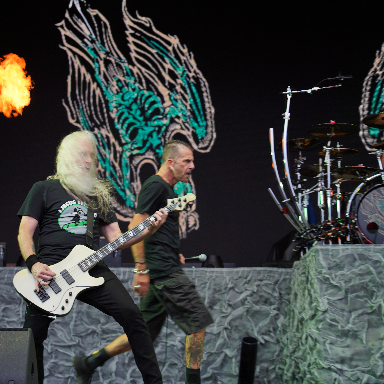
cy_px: 191
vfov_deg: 23.7
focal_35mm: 73
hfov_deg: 23.5
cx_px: 104
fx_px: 916
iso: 100
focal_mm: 57
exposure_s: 1/100
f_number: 4
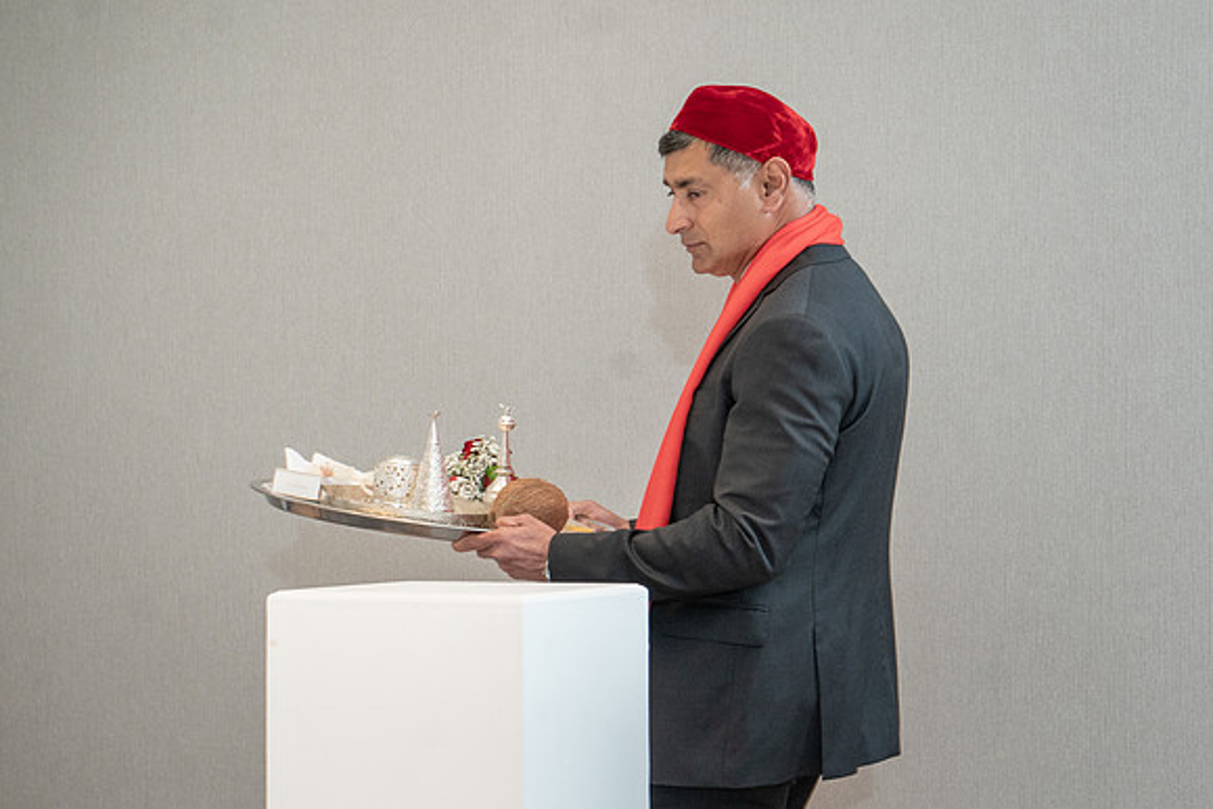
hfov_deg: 19.3
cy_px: 494
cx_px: 731
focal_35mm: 106
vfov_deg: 13.0
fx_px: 3563
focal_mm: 85
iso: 2000
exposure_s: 1/250
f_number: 4.5
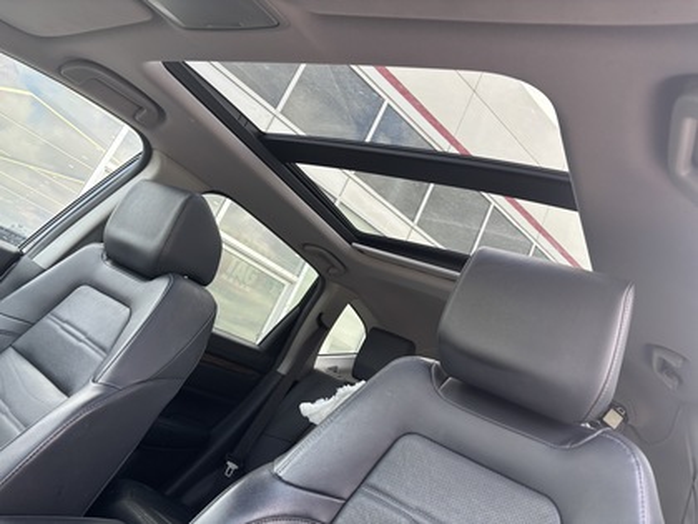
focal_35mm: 26
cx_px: 349
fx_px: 524
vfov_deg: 53.1
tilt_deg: +15.1
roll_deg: -24.9
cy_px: 262
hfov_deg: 67.3
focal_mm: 5.96
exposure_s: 1/121
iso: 50
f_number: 1.6
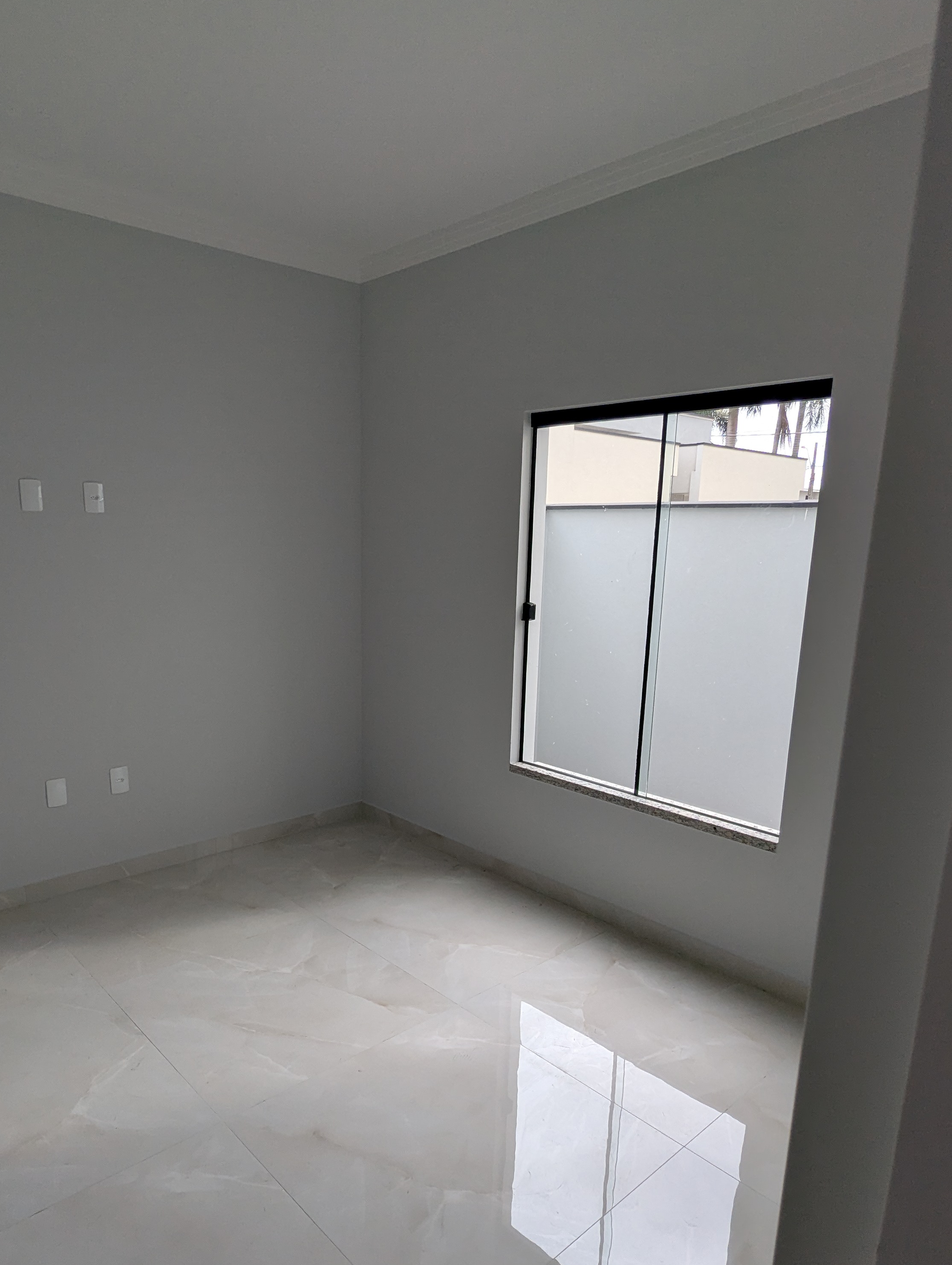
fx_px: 805
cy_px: 728
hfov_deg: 61.2
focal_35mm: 22
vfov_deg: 75.8
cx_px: 450
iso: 60
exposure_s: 1/273
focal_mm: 2.35
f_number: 2.2
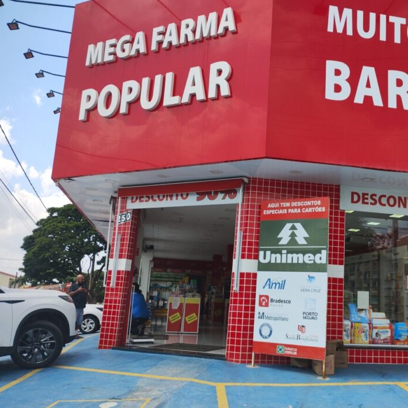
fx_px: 453
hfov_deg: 47.5
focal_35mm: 34
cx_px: 277
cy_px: 208
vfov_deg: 48.4
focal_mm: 4.27
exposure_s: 1/423
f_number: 1.8
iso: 100
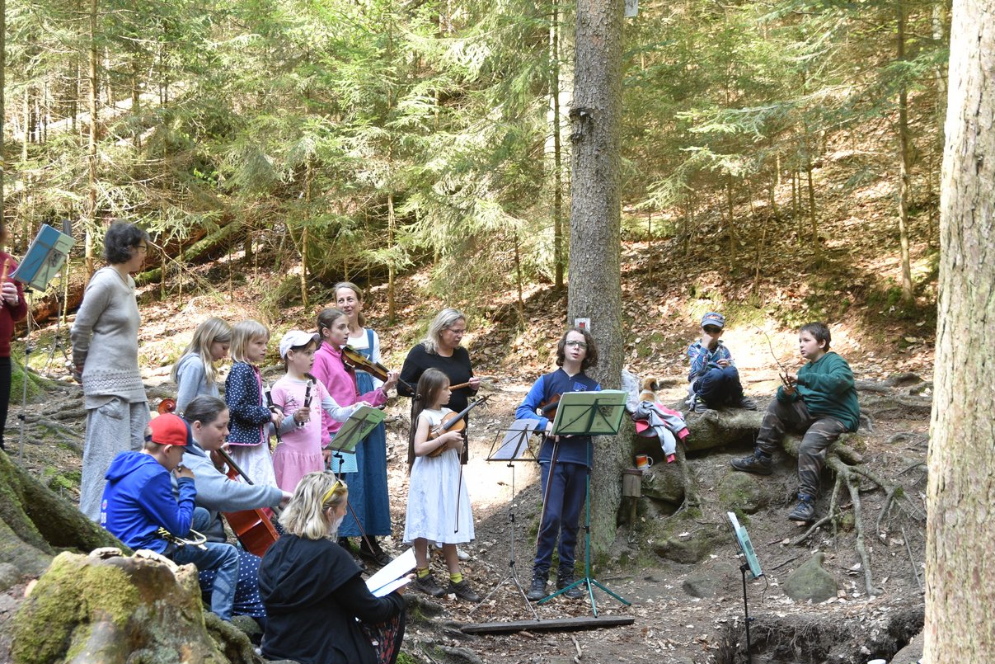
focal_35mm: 62
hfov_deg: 32.5
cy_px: 400
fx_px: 1704
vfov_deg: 22.0
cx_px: 402
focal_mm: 31
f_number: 4.5
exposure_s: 1/80
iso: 400
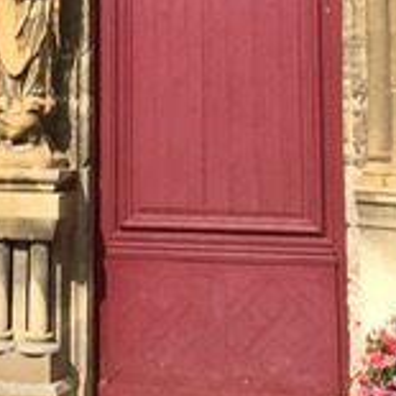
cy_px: -87
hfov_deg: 16.3
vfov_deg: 15.8
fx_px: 1372
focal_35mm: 106
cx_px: 61
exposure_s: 1/855
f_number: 2.2
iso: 25
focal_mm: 4.15
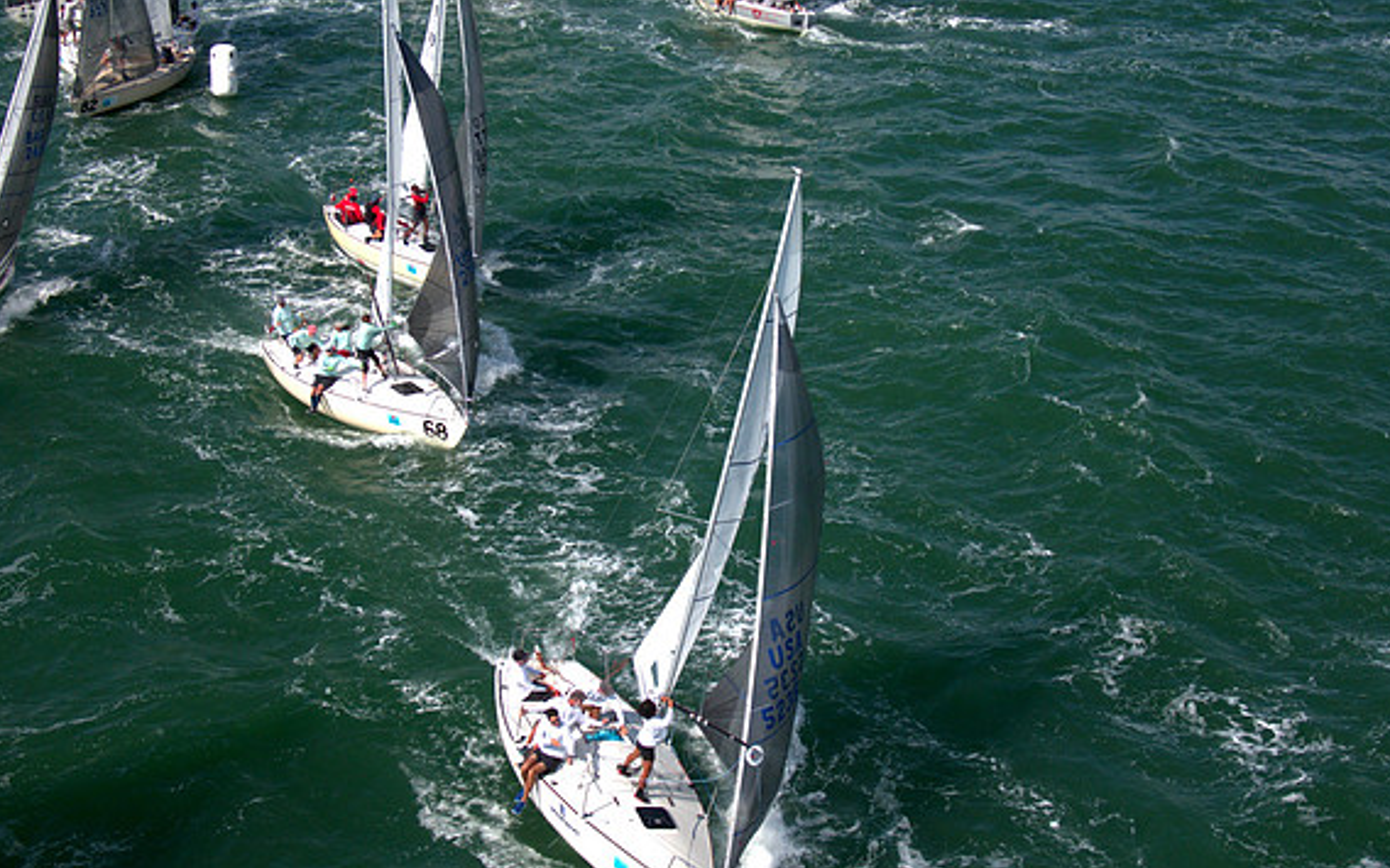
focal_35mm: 52
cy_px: 390
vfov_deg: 24.9
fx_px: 1970
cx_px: 705
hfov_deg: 38.9
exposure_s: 1/1250
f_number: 3.8
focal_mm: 8.6
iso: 100
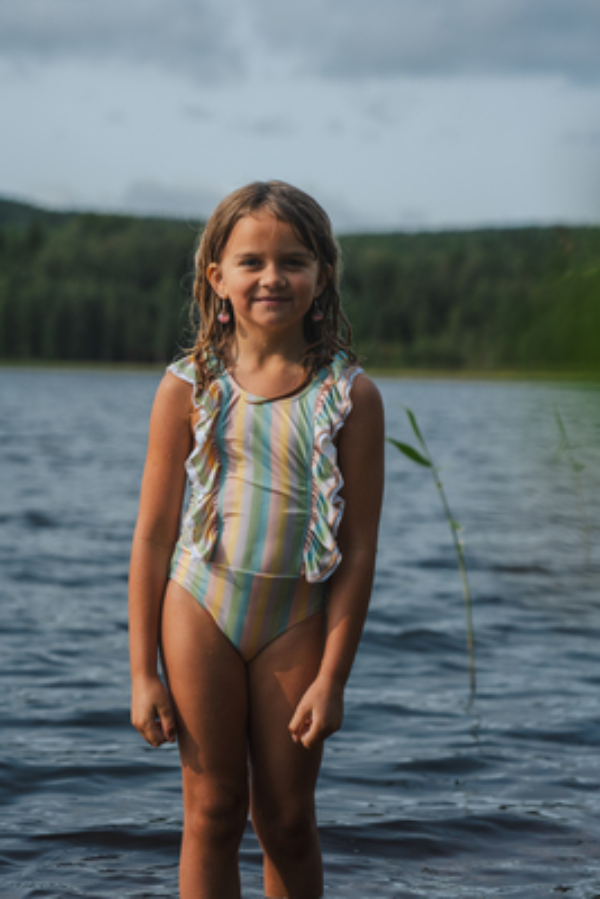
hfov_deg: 16.1
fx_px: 2123
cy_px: 450
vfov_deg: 23.9
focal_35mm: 85
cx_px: 300
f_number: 4.5
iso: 400
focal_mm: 85
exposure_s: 1/3200
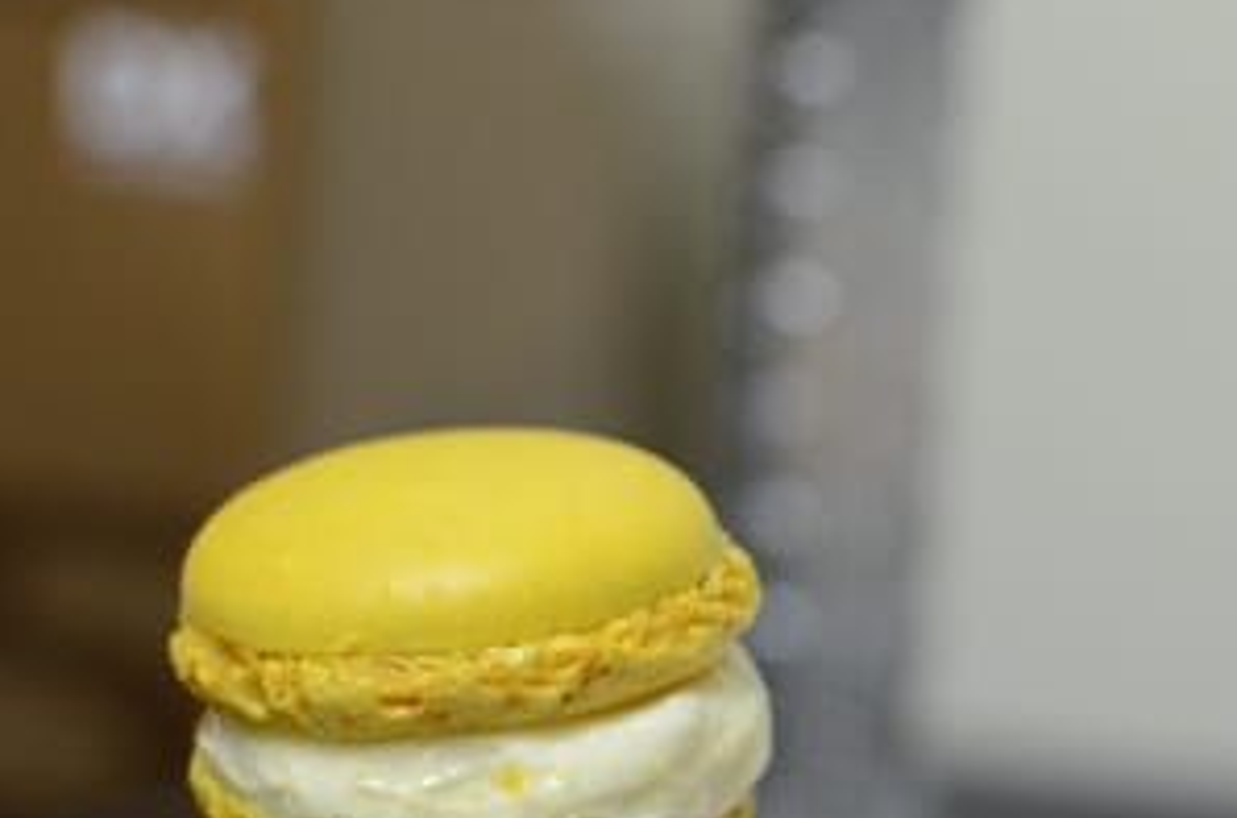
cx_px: 990
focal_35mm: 110
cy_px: 509
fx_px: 3771
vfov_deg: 12.4
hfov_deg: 18.5
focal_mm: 35
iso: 1250
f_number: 3.2
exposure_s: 1/60
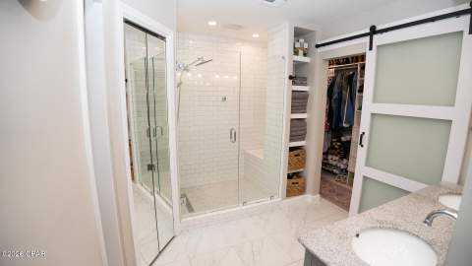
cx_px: 236
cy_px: 133
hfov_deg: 96.7
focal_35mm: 17
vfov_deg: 64.7
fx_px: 210
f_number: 4
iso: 320
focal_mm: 16
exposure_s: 1/160
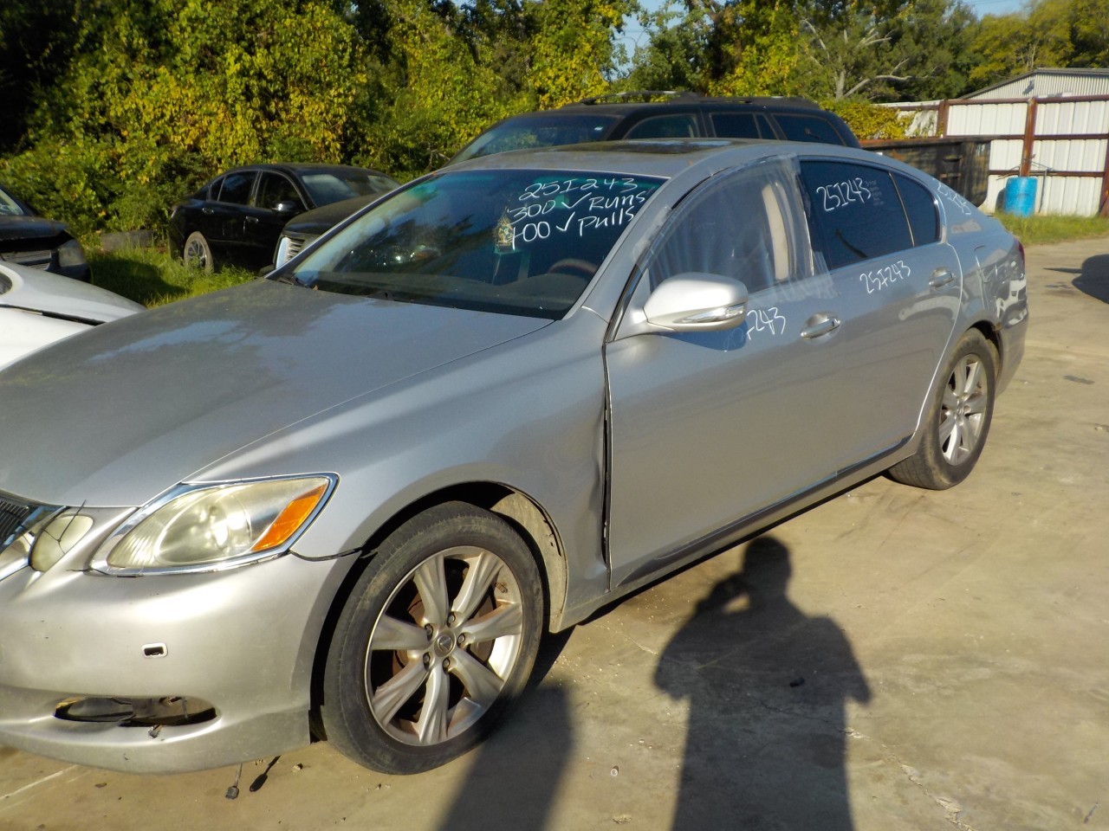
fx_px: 961
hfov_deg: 60.0
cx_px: 554
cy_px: 416
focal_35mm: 30
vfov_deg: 46.8
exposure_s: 1/1250
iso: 125
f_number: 3.3
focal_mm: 4.1
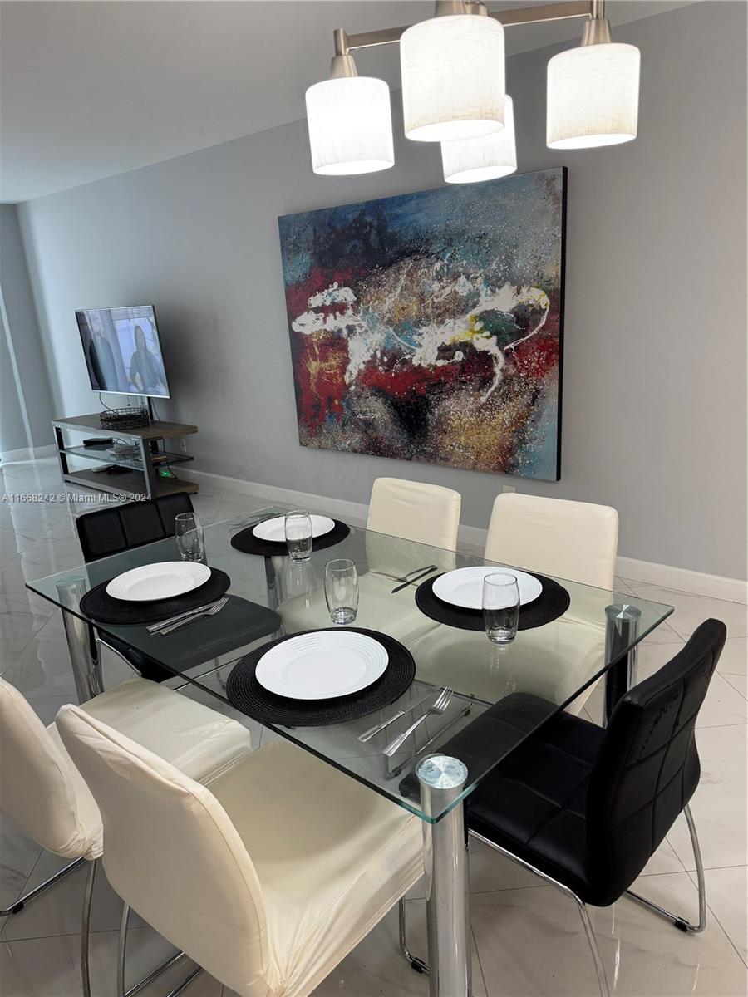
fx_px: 691
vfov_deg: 71.6
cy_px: 498
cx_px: 374
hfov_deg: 56.8
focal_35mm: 24
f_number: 1.78
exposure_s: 1/120
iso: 125
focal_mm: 6.76
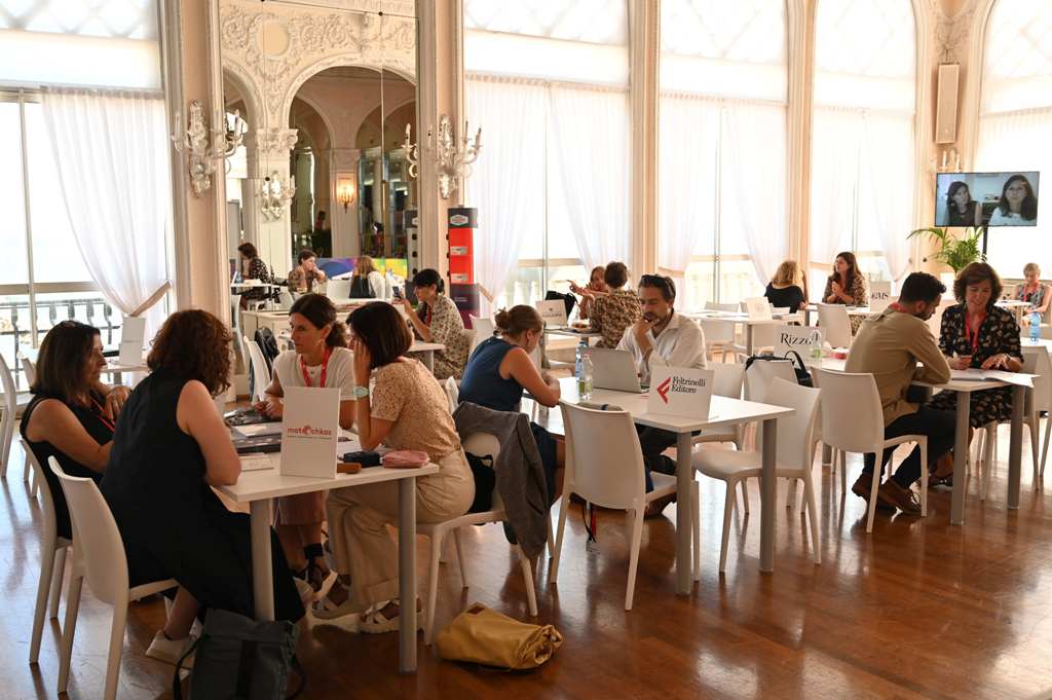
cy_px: 350
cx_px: 526
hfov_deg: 54.5
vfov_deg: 37.8
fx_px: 1022
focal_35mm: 35
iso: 640
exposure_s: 1/200
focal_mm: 35
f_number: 4
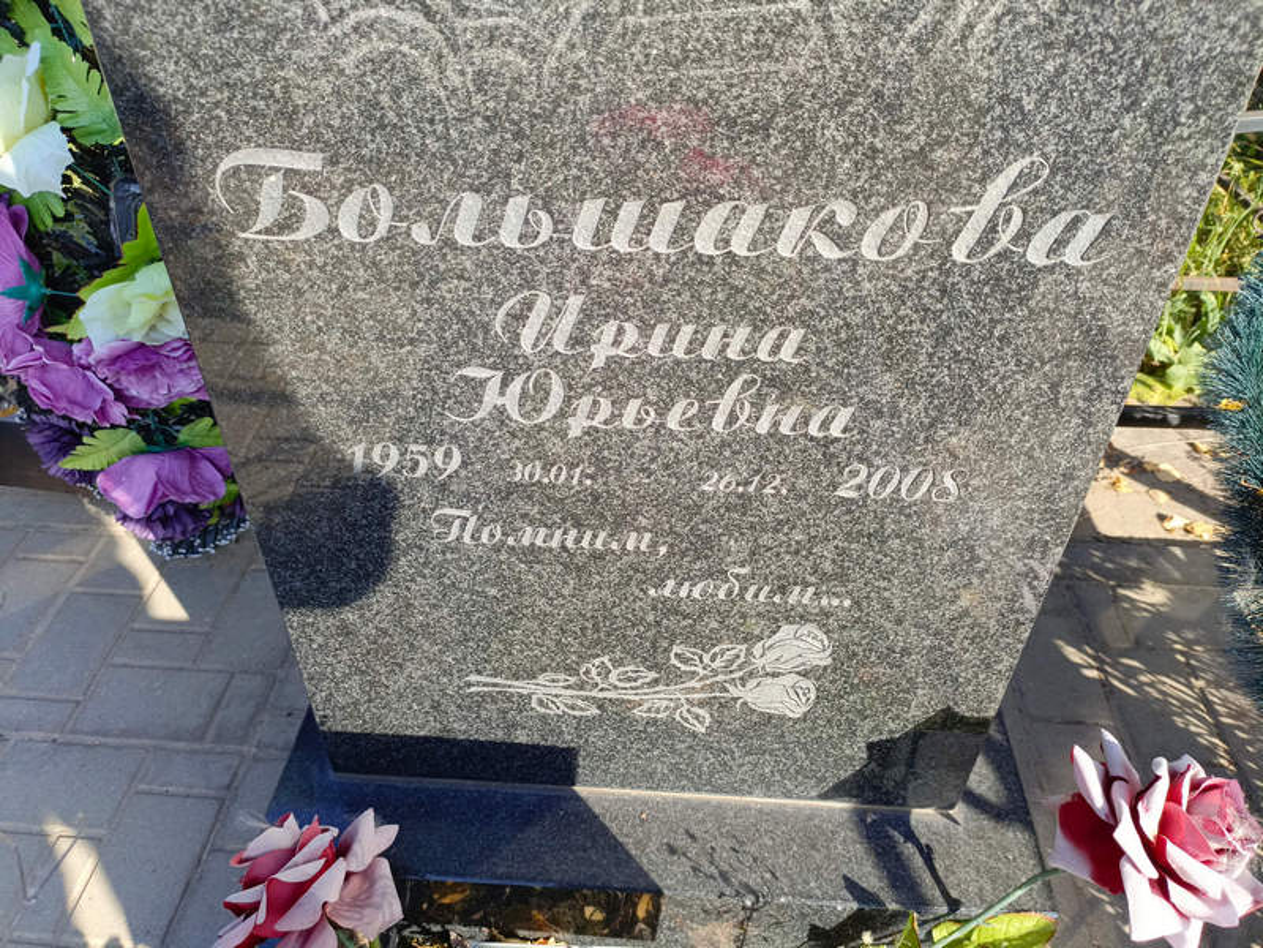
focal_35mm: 25
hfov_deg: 69.4
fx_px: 912
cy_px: 474
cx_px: 632
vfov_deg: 54.9
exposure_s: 1/264
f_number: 1.69
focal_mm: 4.76
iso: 110
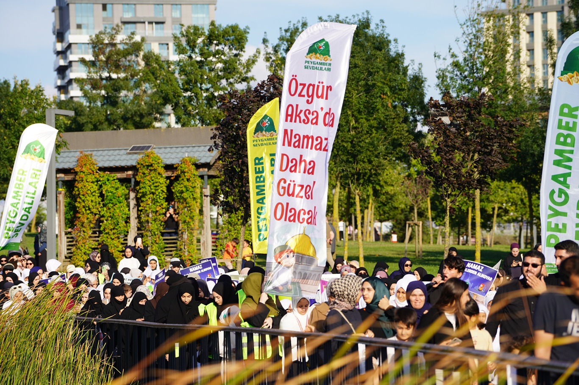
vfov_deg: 8.2
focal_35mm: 168
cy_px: 192
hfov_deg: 12.2
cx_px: 290
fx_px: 2701
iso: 100
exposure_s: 1/320
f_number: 5.6
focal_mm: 168
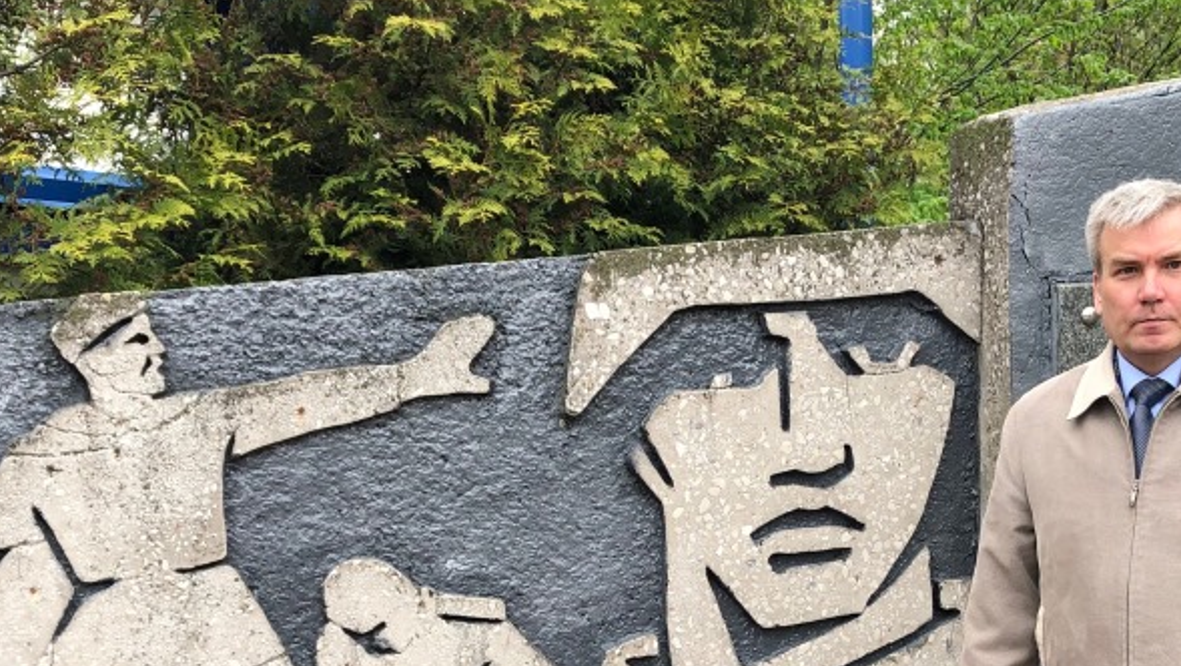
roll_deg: +1.3
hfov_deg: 39.0
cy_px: 652
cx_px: 720
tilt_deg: -7.7
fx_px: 1661
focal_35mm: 53
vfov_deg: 21.9
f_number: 1.8
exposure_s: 1/187
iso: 20
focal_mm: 3.99
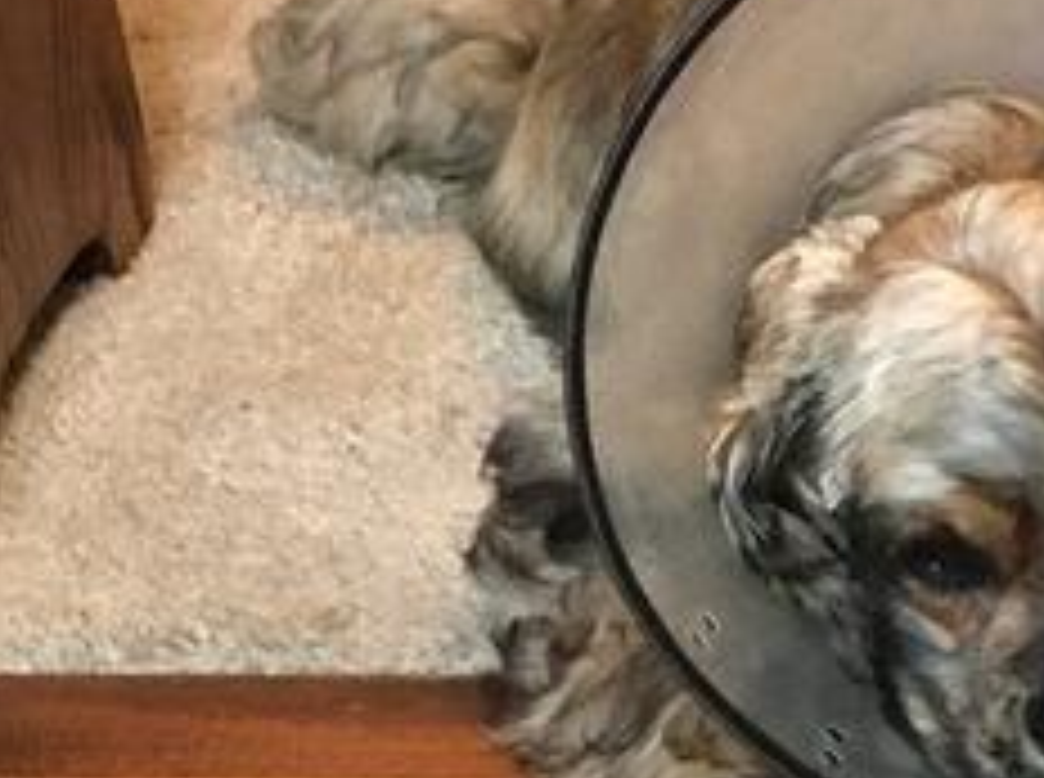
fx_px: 2408
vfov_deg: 18.4
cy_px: 353
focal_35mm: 80
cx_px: 981
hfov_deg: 23.7
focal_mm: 4.15
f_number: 2.2
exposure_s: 1/24
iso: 200
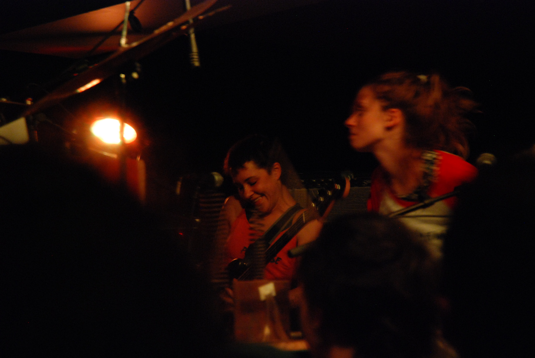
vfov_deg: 13.1
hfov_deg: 19.4
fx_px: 1562
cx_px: 268
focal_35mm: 105
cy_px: 179
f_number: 4.5
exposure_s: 1/20
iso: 1250
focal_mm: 70
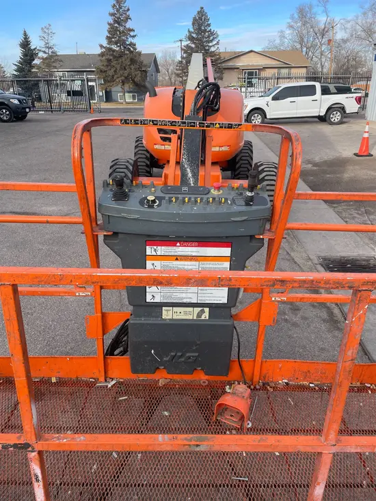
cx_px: 188
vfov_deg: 67.3
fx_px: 376
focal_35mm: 26
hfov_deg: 53.1
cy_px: 250
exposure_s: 1/812
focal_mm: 4.2
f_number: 1.6
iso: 32
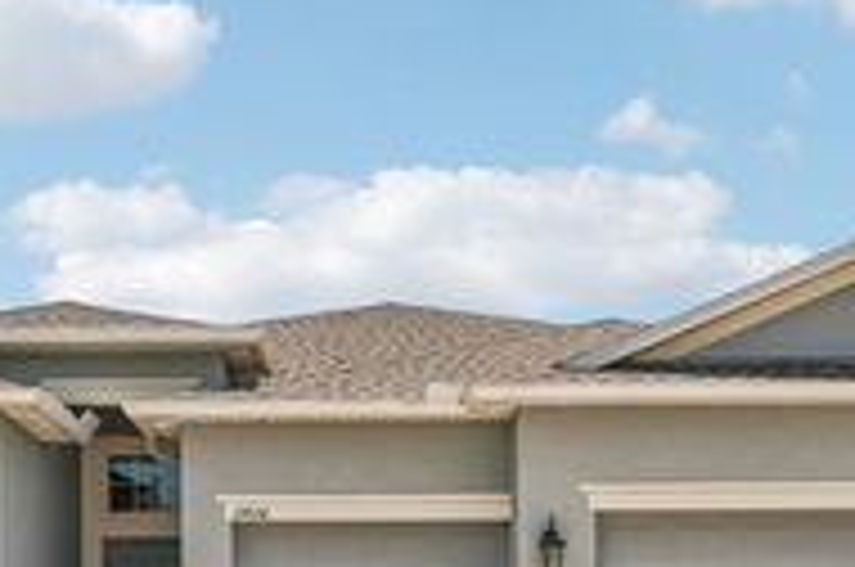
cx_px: 396
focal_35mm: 58
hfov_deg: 34.5
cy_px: 668
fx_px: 1375
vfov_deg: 21.7
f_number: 8
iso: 400
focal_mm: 22
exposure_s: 1/1600
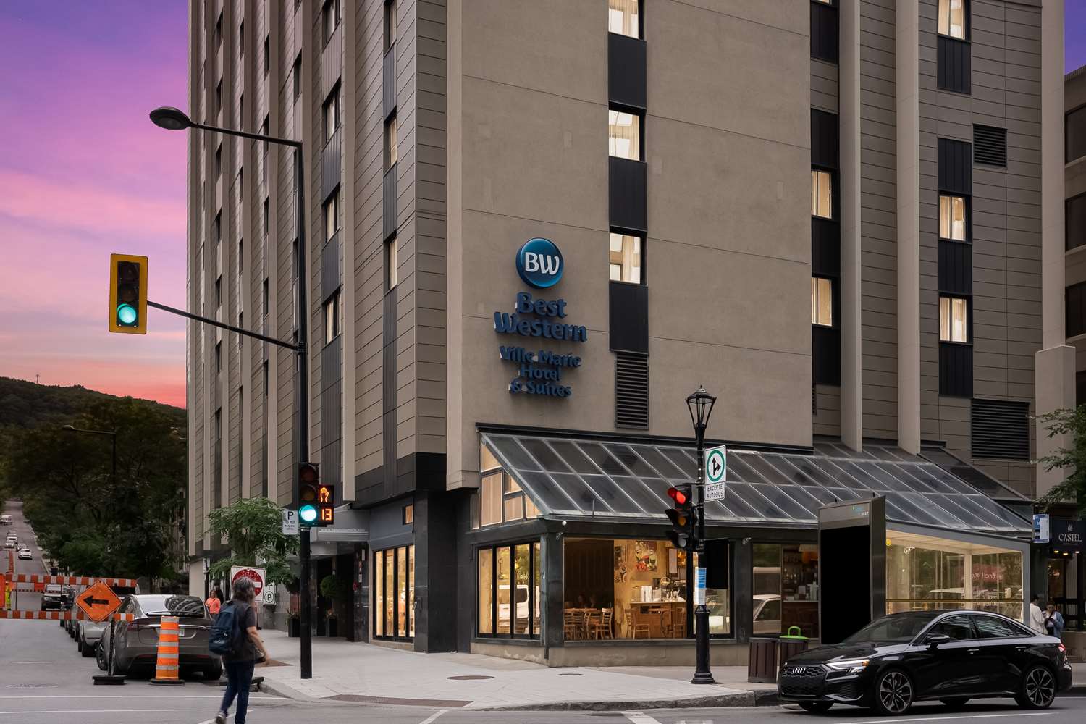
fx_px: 1086
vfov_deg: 36.9
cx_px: 543
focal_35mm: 36
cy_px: 362
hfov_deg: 53.1
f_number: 8
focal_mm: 24
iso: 320
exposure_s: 1/60
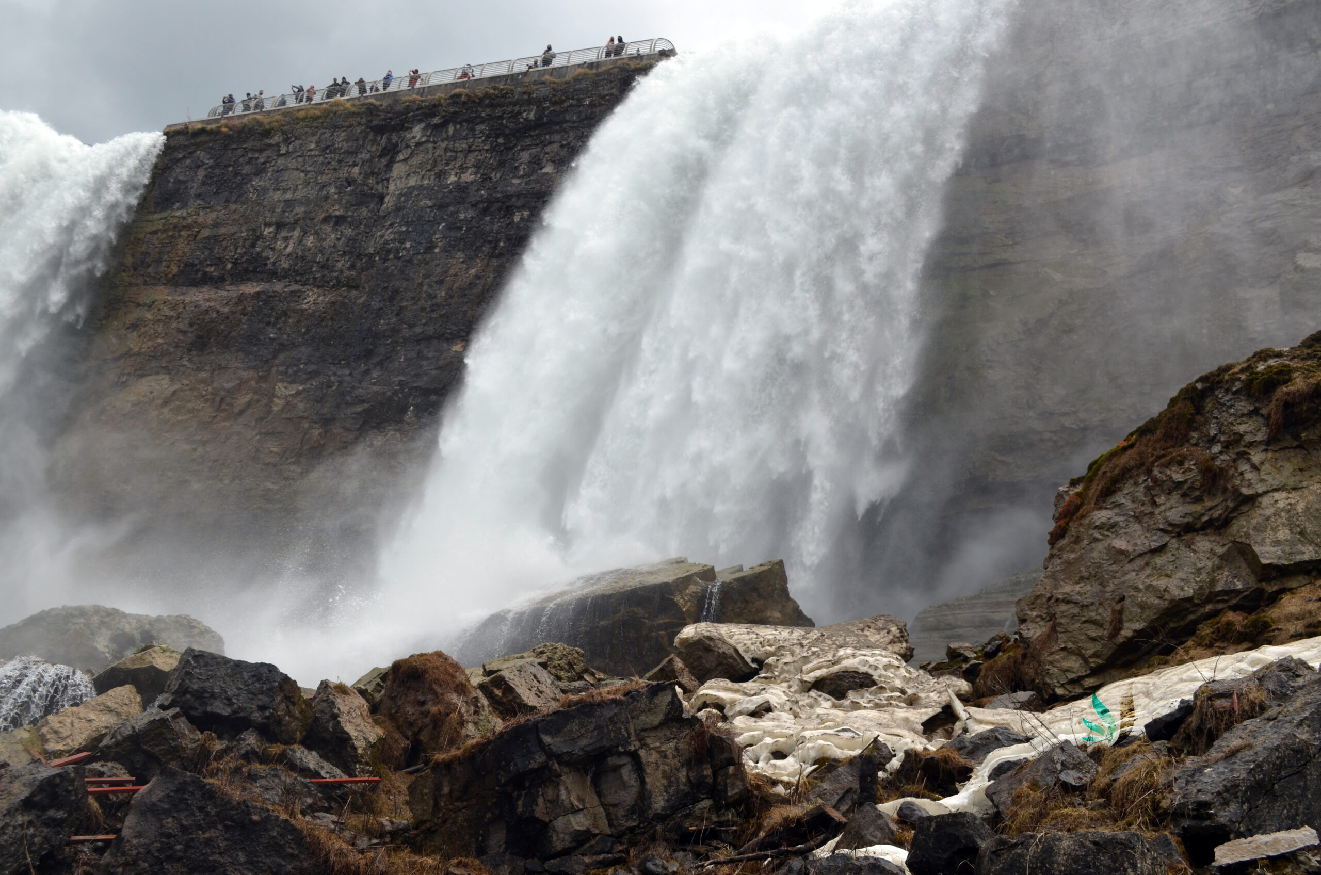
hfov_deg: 53.2
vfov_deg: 36.7
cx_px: 660
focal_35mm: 36
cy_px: 438
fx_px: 1318
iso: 100
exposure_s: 1/250
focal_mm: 24
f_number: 8
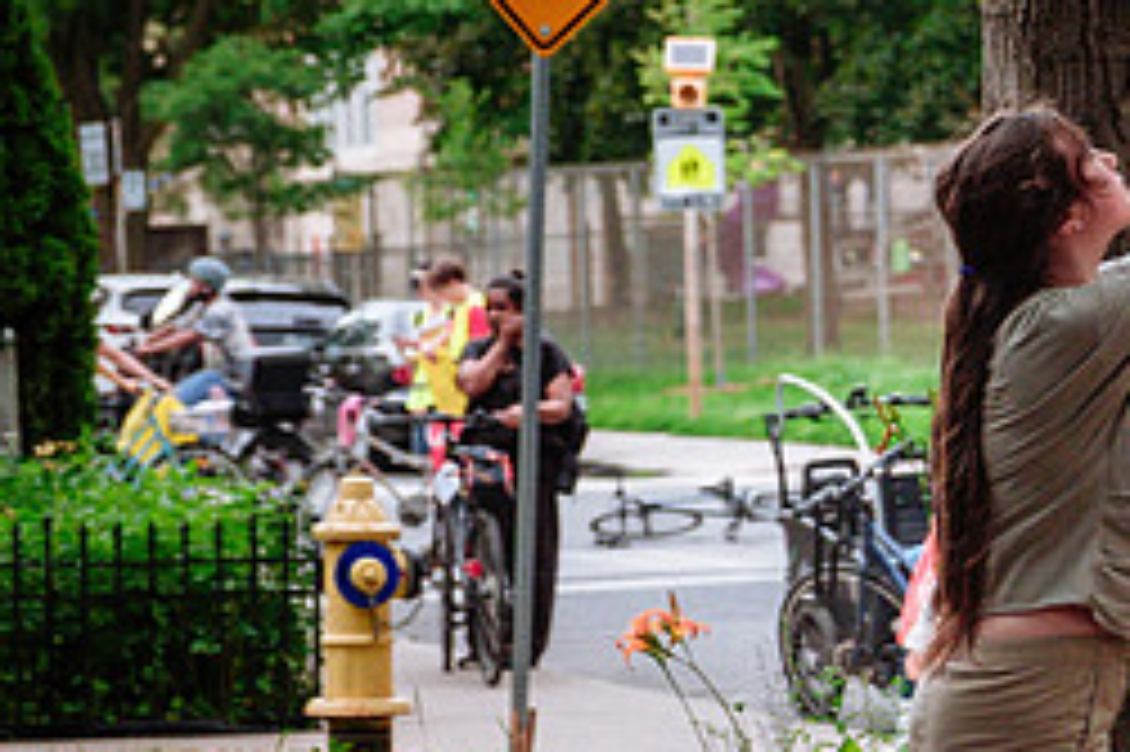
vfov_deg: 7.1
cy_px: 637
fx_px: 6023
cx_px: 1283
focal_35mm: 192
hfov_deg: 10.6
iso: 1600
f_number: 2.8
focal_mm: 55
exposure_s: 1/320
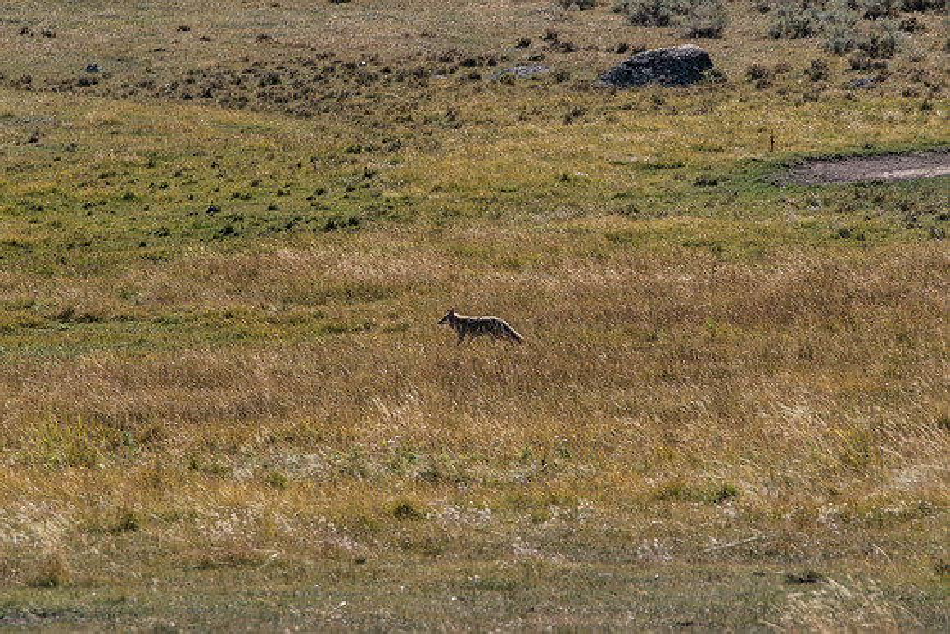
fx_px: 12458
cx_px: 455
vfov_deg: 2.9
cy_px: 205
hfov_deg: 4.4
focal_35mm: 472
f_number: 5.6
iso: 200
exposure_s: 1/750
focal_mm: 196
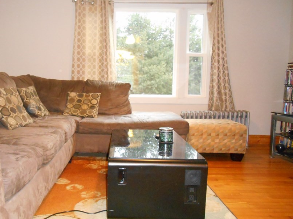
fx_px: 279
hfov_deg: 54.8
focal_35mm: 33
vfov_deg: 42.9
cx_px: 111
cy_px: 115
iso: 720
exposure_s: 1/25
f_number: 3.4
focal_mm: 4.7
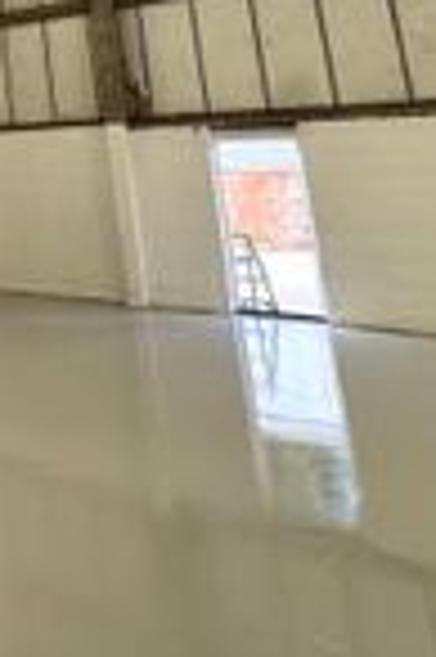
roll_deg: +1.2
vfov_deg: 43.5
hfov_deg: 22.0
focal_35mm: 40
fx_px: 728
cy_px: 45
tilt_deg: +11.8
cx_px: -333
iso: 50
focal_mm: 2.22
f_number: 2.2
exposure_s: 1/99
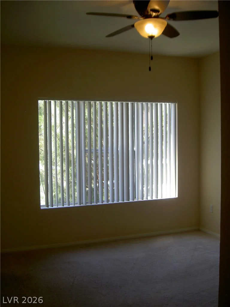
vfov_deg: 47.9
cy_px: 154
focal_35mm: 39
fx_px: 346
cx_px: 115
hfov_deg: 36.8
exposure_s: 1/125
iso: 100
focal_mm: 8
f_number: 2.8
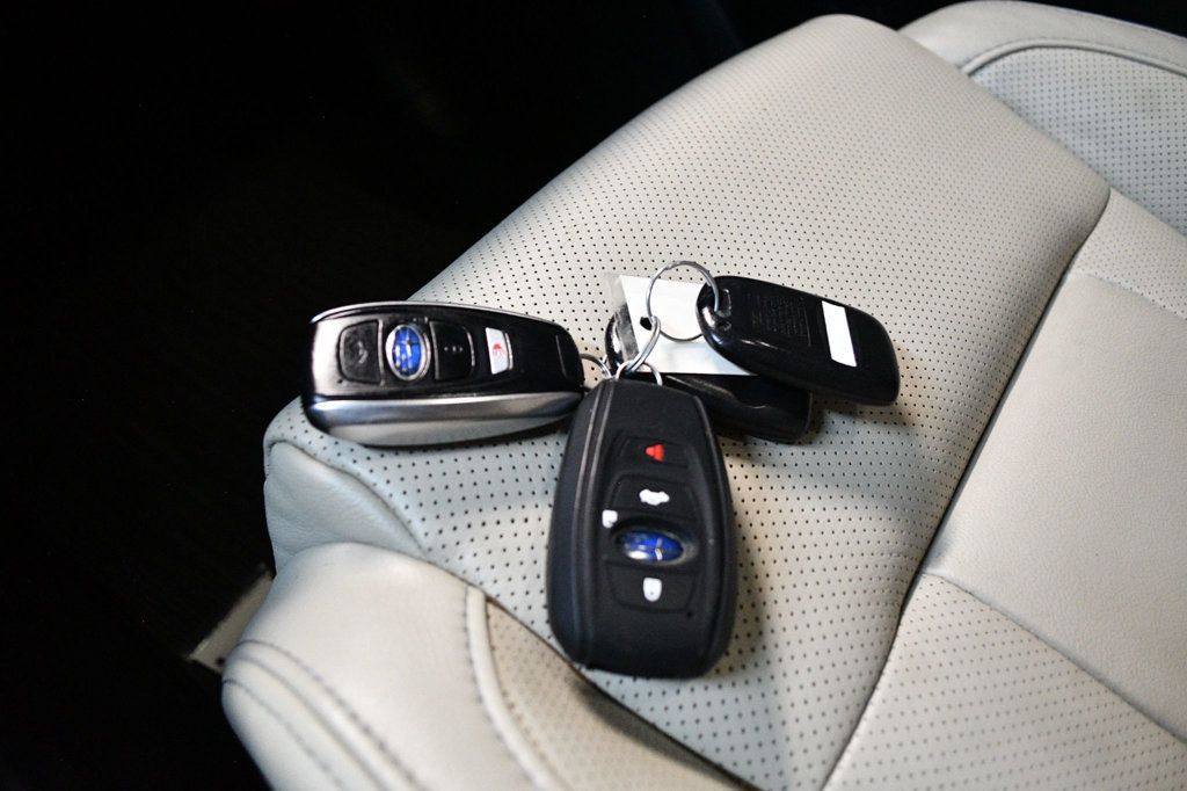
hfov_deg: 67.4
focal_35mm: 27
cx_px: 594
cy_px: 396
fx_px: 890
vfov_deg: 47.9
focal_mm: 18
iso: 4500
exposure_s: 1/60
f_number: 3.5
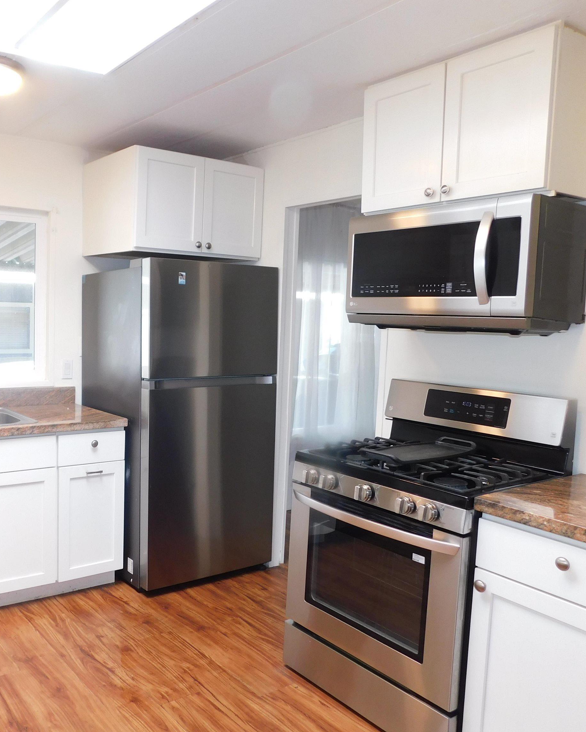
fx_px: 650
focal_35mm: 30
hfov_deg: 46.9
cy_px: 366
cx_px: 154
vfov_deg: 58.8
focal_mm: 4
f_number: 3
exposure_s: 1/30
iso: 125
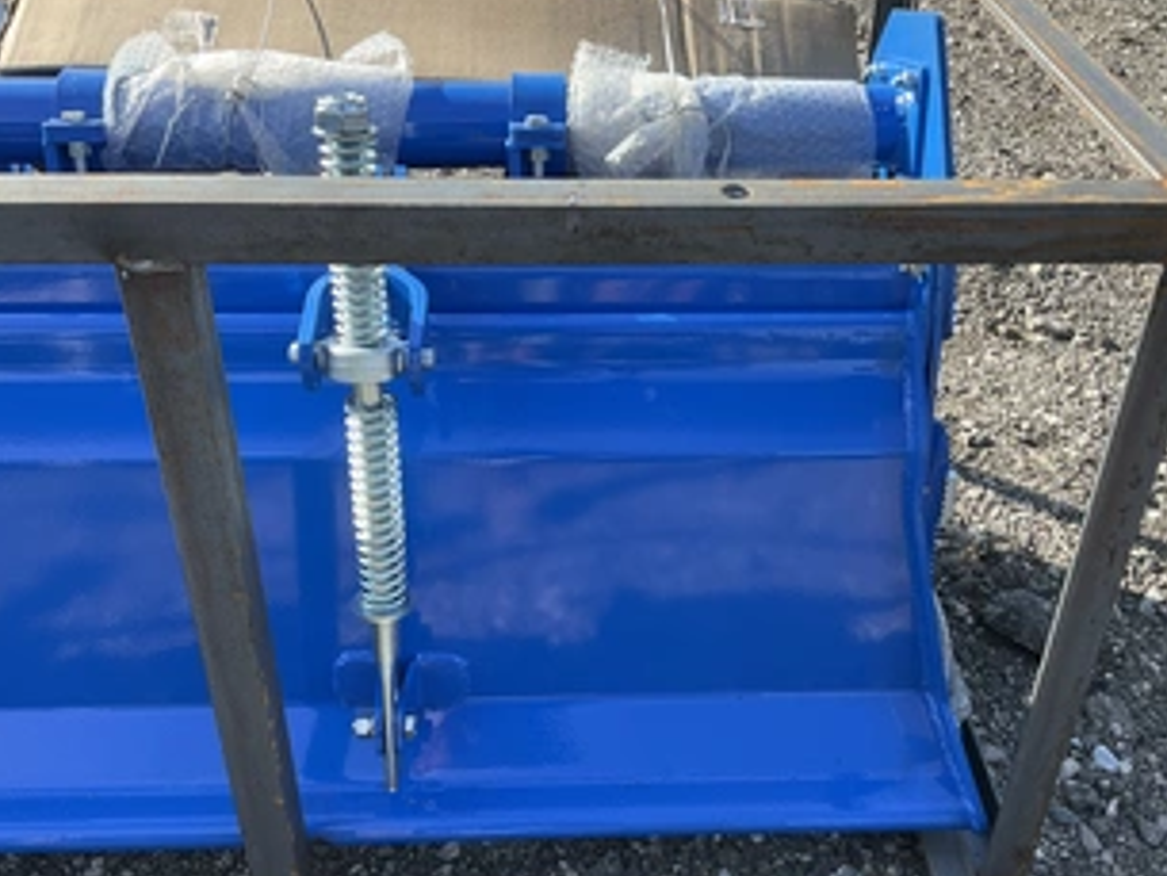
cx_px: 620
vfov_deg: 37.7
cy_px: 425
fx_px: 1282
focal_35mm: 38
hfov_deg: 48.9
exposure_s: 1/469
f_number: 1.8
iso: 25
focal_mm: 3
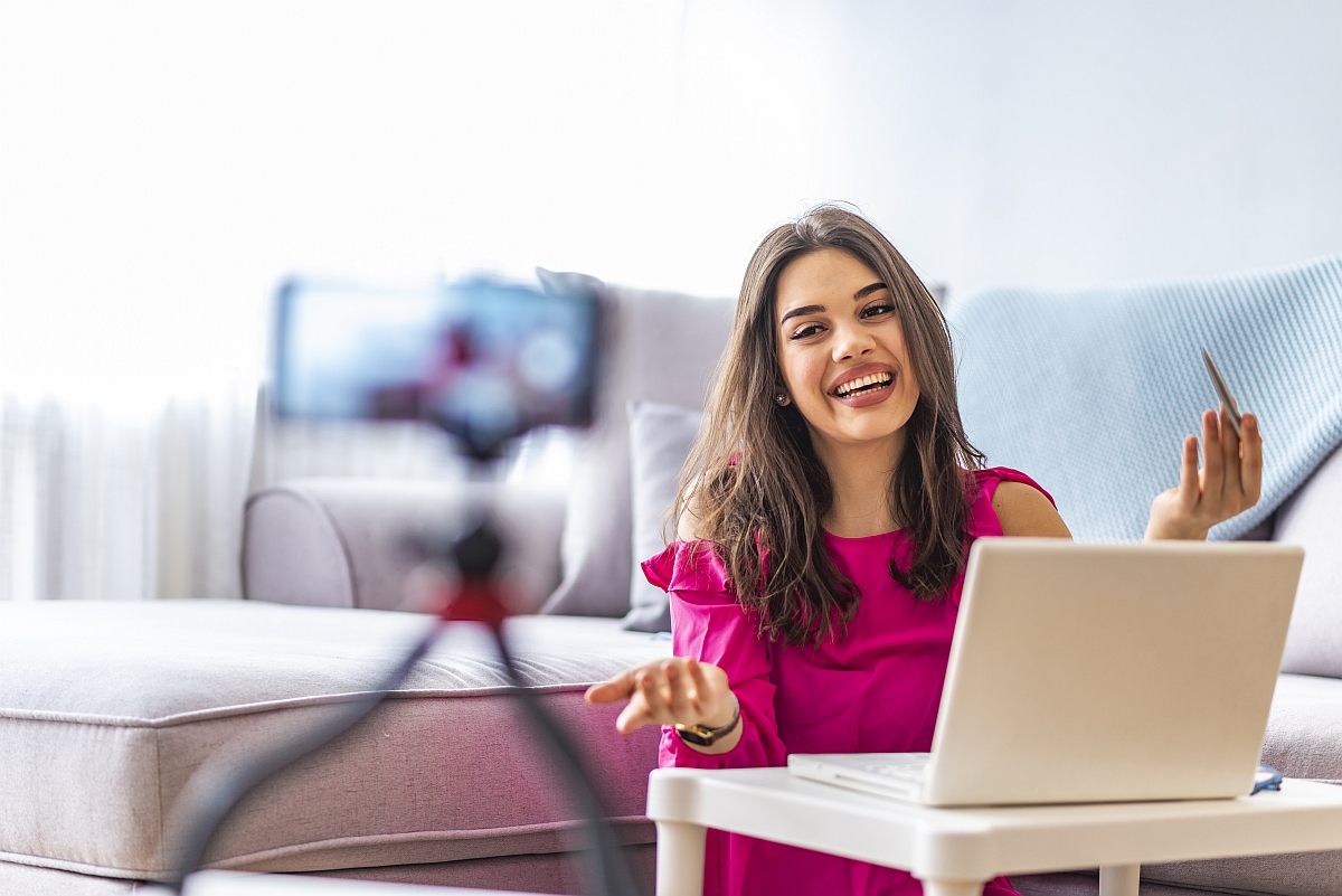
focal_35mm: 85
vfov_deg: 16.1
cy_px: 448
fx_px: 3170
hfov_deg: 23.9
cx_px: 671
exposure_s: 1/125
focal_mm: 85
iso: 320
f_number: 2
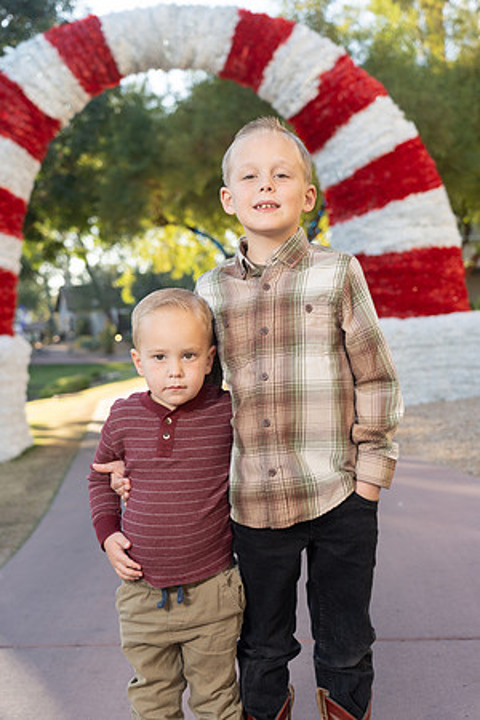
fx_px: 920
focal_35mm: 46
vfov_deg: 42.7
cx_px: 240
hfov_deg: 29.2
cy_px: 360
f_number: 4
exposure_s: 1/200
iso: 160
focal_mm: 46
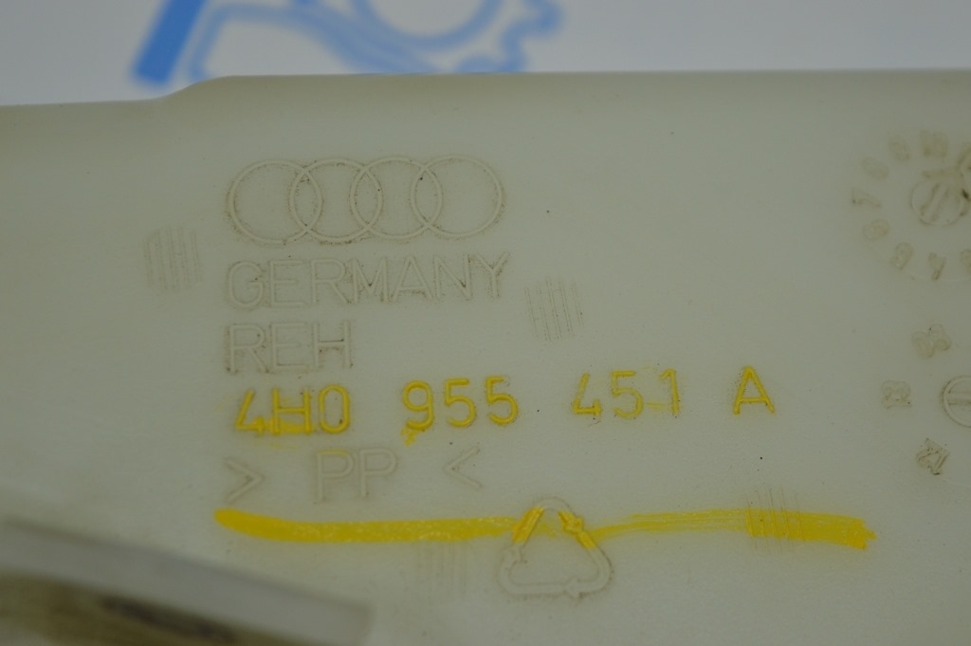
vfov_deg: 16.5
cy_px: 323
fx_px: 2223
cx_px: 486
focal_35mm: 82
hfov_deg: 24.6
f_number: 5.6
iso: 400
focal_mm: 55
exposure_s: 1/125
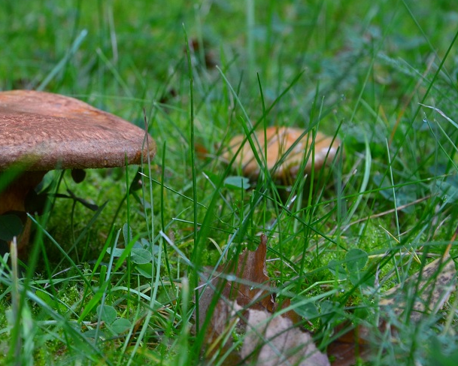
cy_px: 159
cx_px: 122
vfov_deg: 11.3
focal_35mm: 137
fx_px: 1857
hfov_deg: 14.0
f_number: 10
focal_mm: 58
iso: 400
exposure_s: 1/50
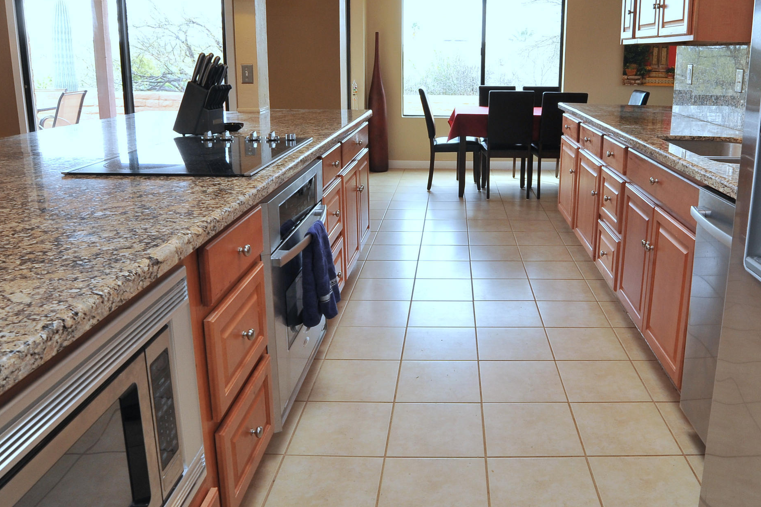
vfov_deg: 44.4
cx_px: 457
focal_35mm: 29
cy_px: 180
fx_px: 613
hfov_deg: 63.1
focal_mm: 18
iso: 800
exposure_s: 1/30
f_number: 13
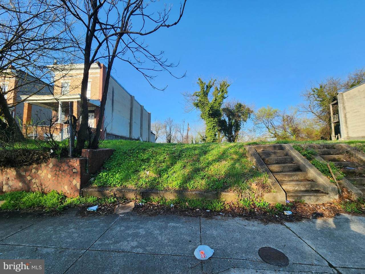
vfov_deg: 89.9
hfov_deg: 106.2
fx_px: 137
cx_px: 182
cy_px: 137
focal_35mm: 13
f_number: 2.2
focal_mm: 2.2
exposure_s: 1/754
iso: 50
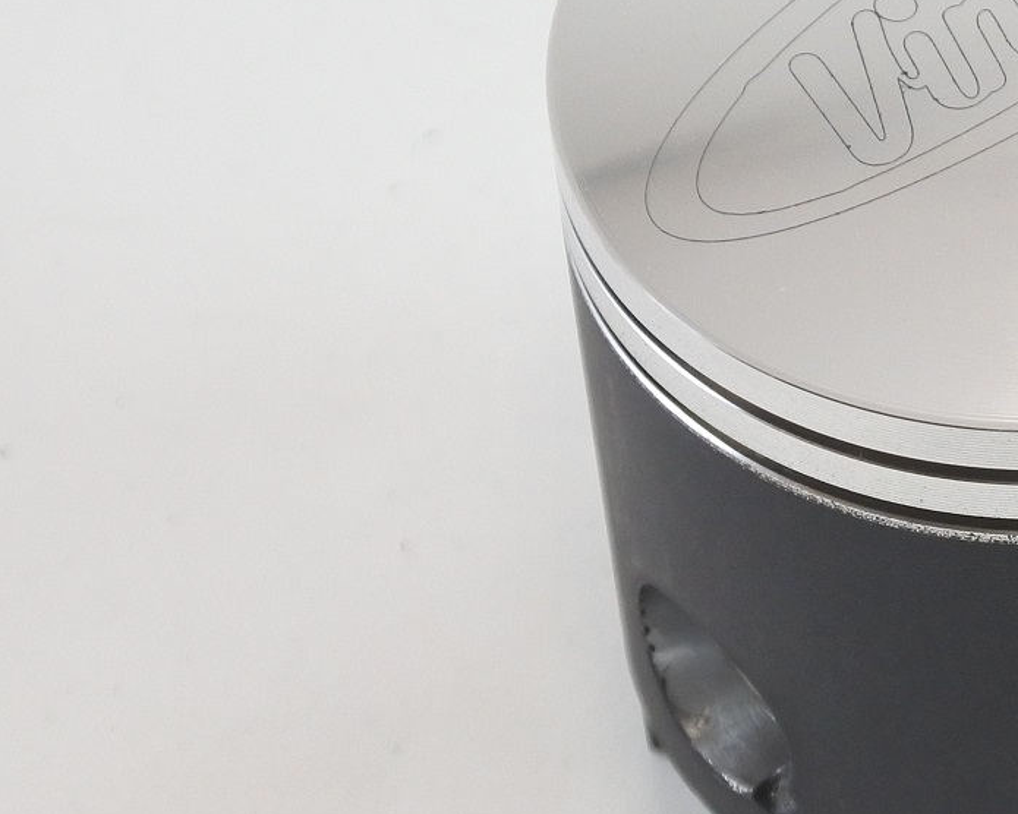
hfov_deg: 15.3
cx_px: 1060
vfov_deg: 12.5
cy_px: 461
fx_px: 3706
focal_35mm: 123
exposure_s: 1/125
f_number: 4.5
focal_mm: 18
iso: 450
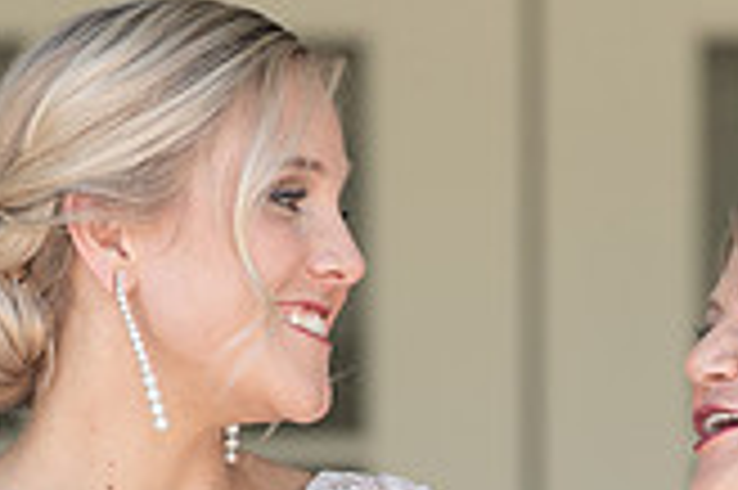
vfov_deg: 1.6
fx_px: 17612
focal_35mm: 860
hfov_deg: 2.4
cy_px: 674
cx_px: 728
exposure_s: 1/200
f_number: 4
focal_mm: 195
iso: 100
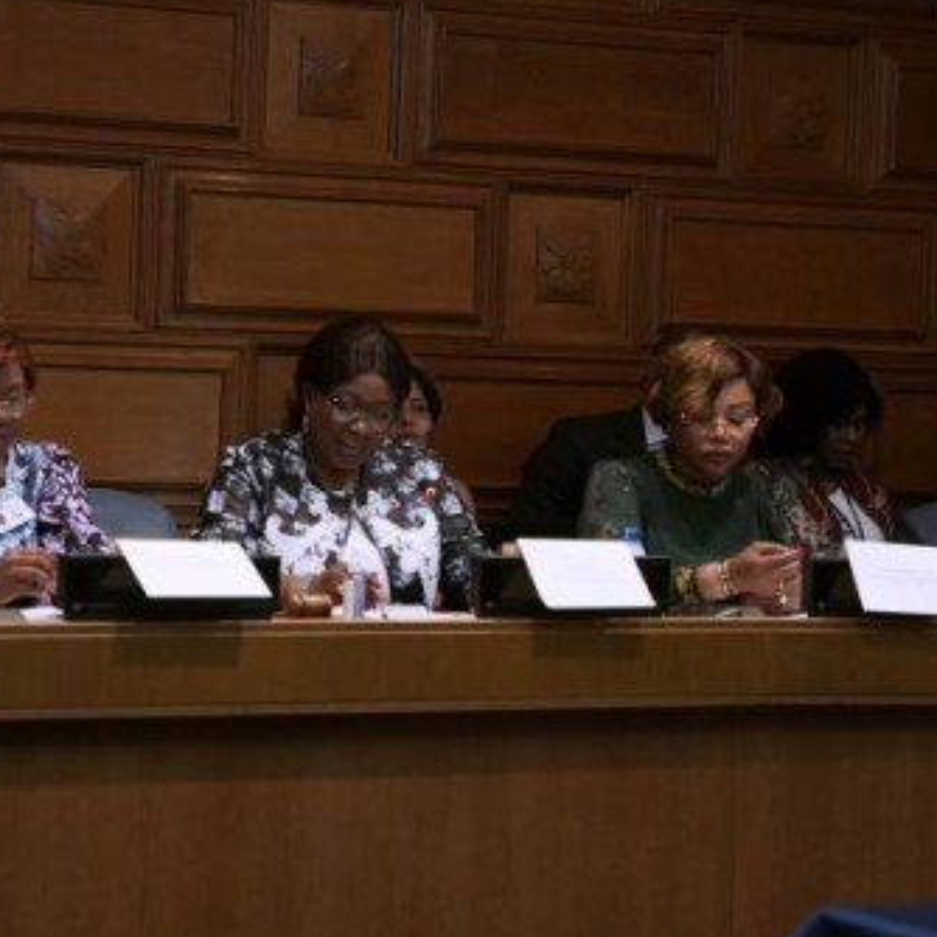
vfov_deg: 13.7
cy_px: 368
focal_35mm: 127
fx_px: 3890
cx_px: 278
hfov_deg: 13.7
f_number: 2.8
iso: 2000
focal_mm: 62.5
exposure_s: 1/125
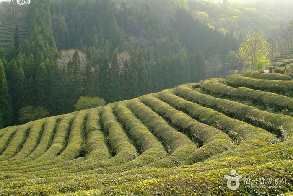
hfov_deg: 46.3
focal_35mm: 42
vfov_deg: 32.0
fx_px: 342
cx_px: 146
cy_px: 98
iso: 200
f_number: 4.8
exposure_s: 1/180
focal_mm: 28
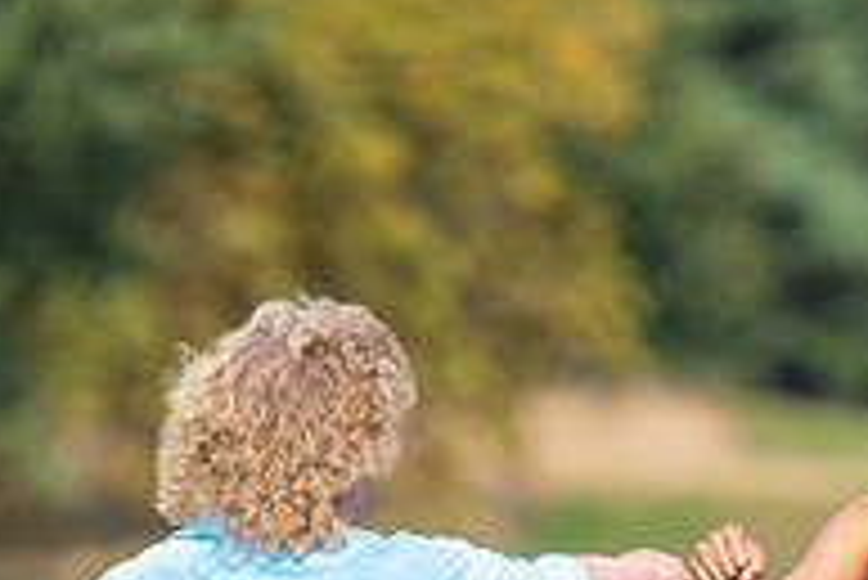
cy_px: 989
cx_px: 567
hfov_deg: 2.0
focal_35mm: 1050
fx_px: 25335
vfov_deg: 1.3
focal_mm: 300
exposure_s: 1/640
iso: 100
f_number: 4.5
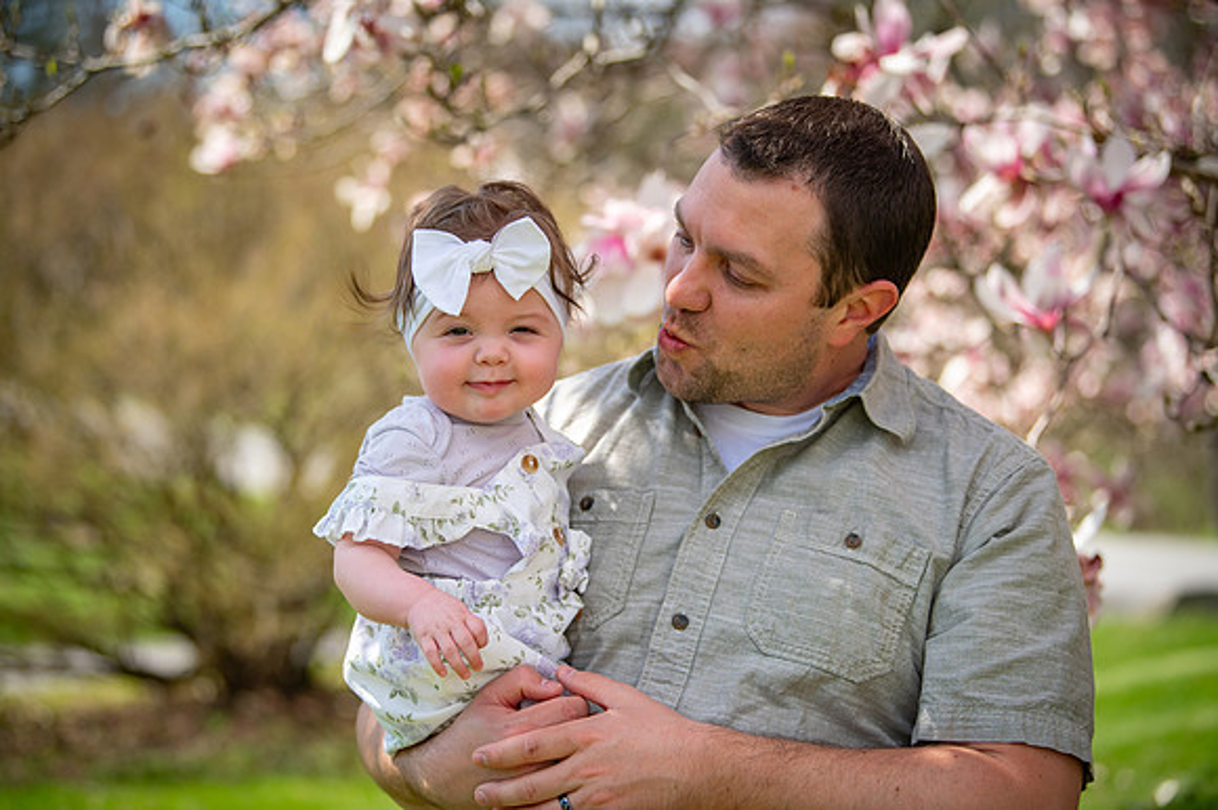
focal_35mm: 70
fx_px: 2367
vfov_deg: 19.4
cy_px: 405
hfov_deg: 28.9
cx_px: 609
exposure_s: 1/4000
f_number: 2.8
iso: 320
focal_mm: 70
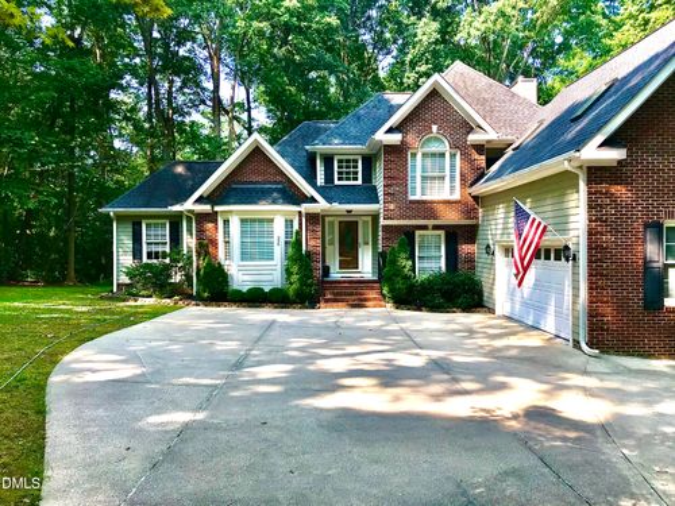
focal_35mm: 28
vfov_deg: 49.7
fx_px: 546
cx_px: 338
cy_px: 253
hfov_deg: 63.4
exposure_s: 1/825
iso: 20
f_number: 1.8
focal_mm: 3.99
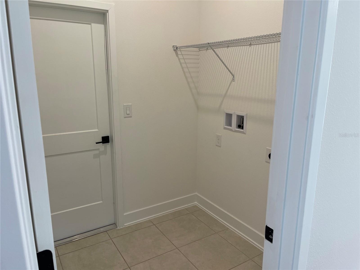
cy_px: 135
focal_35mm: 25
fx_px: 260
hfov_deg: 69.4
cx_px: 180
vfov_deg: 54.9
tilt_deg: -13.3
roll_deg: -0.7
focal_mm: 5.1
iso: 125
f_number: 1.6
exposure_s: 1/120
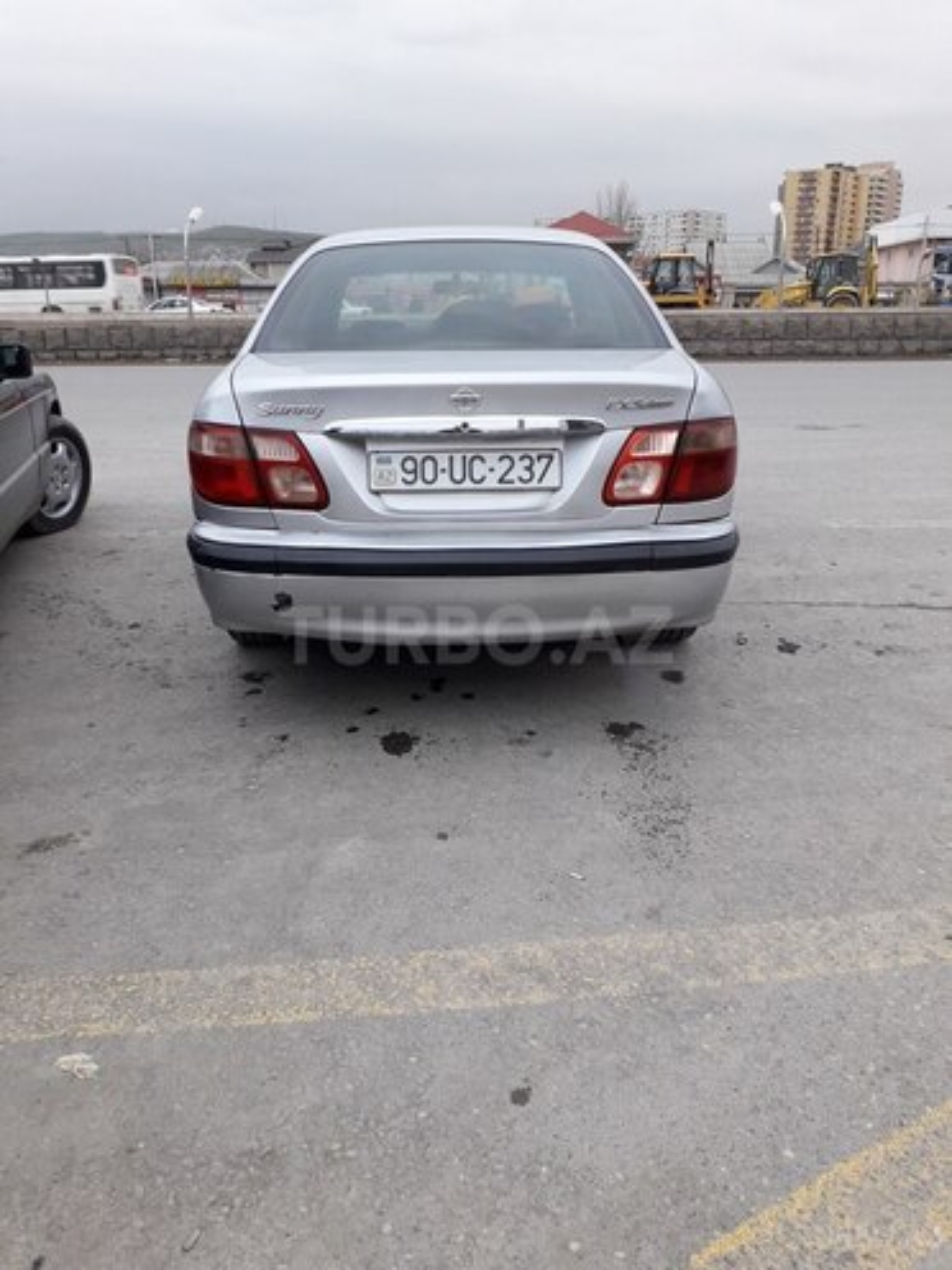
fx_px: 990
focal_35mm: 27
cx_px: 476
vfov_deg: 65.3
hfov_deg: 51.4
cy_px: 635
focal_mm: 3.6
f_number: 1.9
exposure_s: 1/50
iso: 40
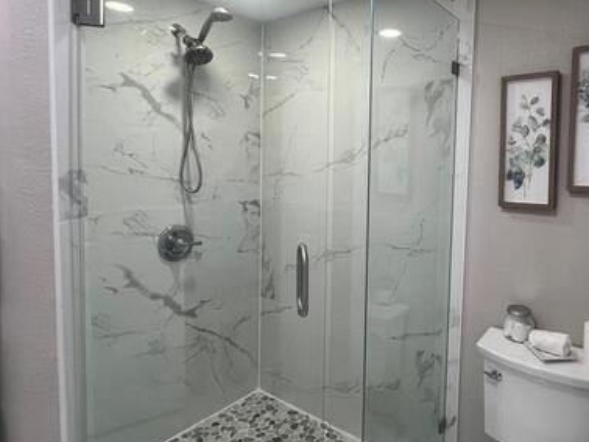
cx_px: 372
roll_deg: -0.7
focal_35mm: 22
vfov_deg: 60.8
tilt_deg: -4.3
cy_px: 187
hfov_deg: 74.9
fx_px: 375
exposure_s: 1/120
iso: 125
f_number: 1.8
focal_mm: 1.57
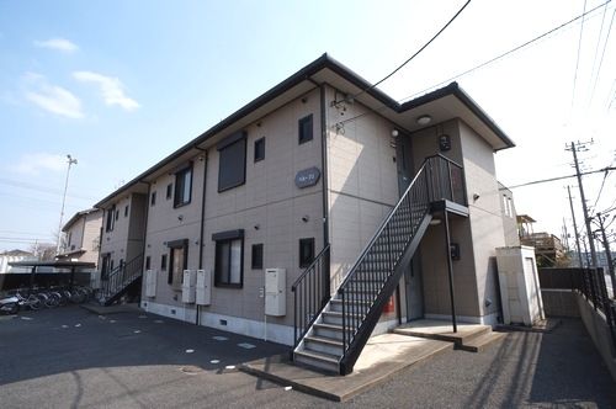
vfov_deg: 53.0
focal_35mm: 24
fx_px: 410
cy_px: 204
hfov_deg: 73.8
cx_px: 308
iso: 100
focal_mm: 16
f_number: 10
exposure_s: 1/125
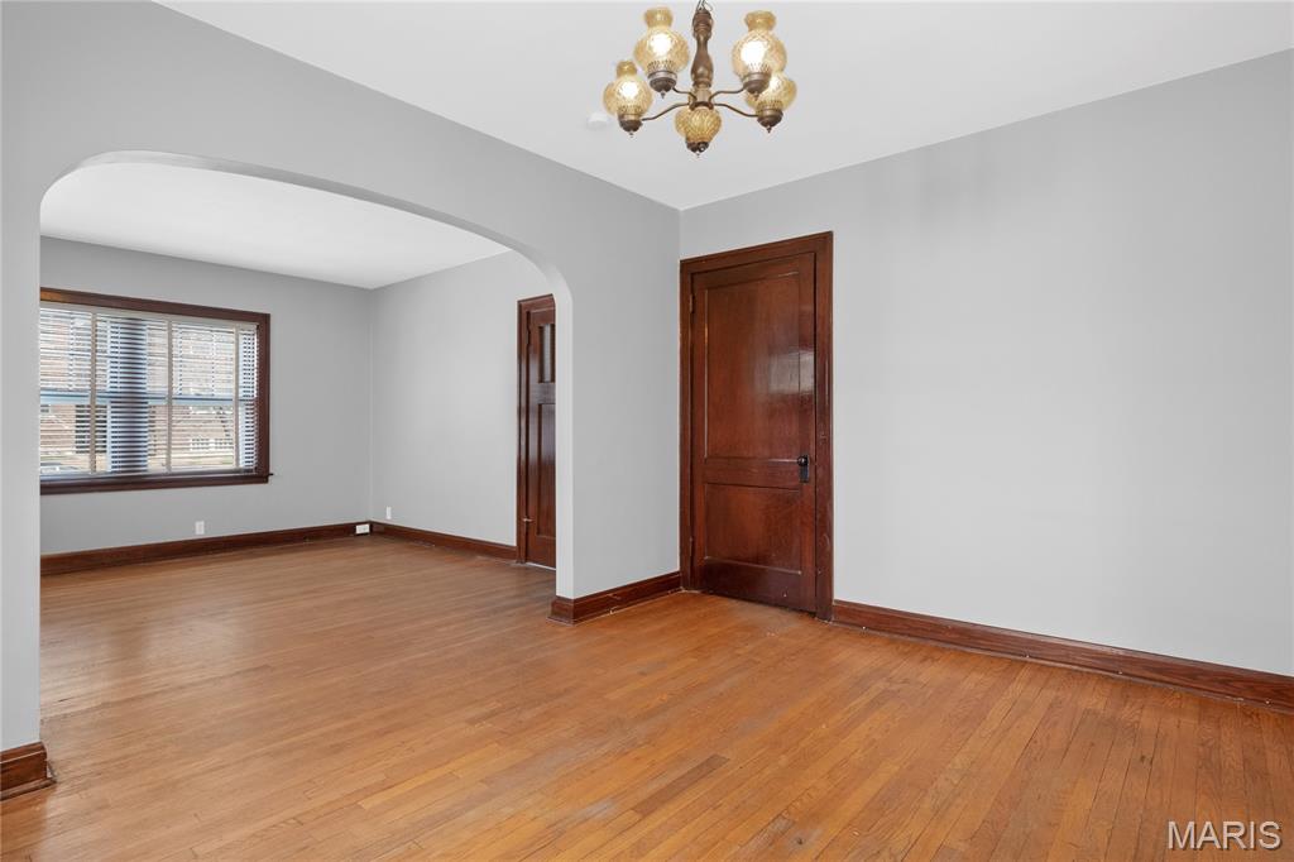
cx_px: 647
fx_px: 647
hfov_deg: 90.0
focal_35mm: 18
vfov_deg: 67.3
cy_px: 431
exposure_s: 1/4
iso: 400
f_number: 8
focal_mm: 9
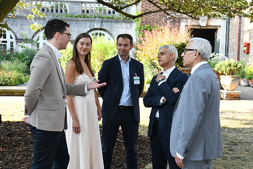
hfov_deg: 33.4
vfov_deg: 22.6
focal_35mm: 60
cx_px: 126
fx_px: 422
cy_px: 84
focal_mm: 60
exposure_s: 1/60
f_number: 6.3
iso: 400
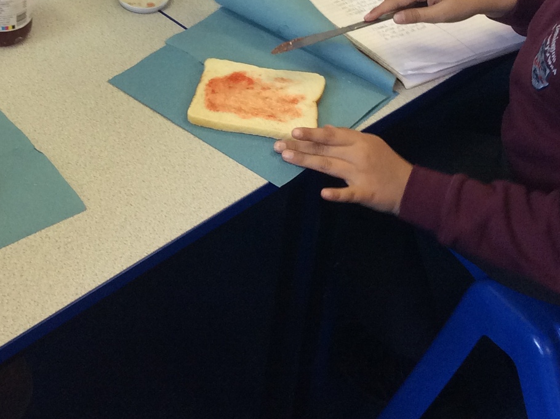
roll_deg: -0.3
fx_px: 1163
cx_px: 138
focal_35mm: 72
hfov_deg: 26.7
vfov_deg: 19.7
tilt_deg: -32.1
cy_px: -7
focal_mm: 3.3
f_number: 2.4
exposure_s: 1/25
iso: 64
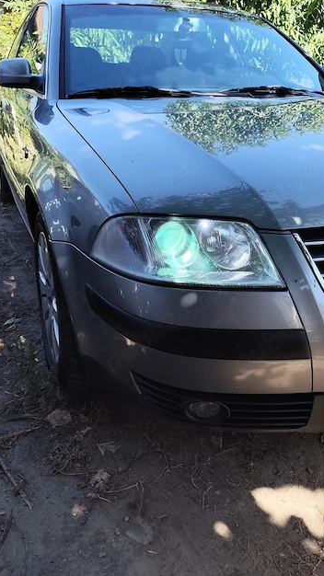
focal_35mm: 32
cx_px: 228
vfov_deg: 60.2
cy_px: 217
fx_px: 489
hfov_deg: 36.1
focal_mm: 6.14
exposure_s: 1/354
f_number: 1.65
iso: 50
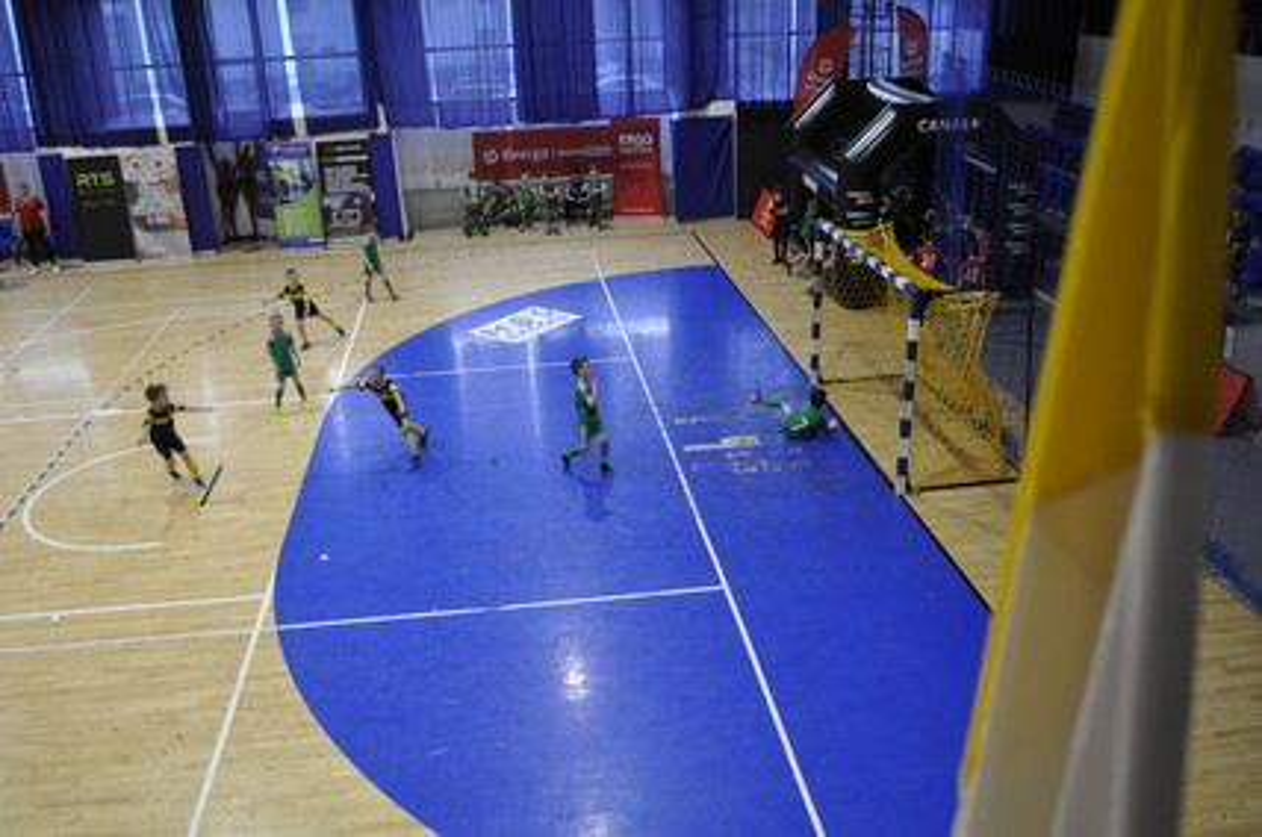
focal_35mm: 30
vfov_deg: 43.5
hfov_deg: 62.0
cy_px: 418
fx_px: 1050
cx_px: 631
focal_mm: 20
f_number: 4
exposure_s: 1/60
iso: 500
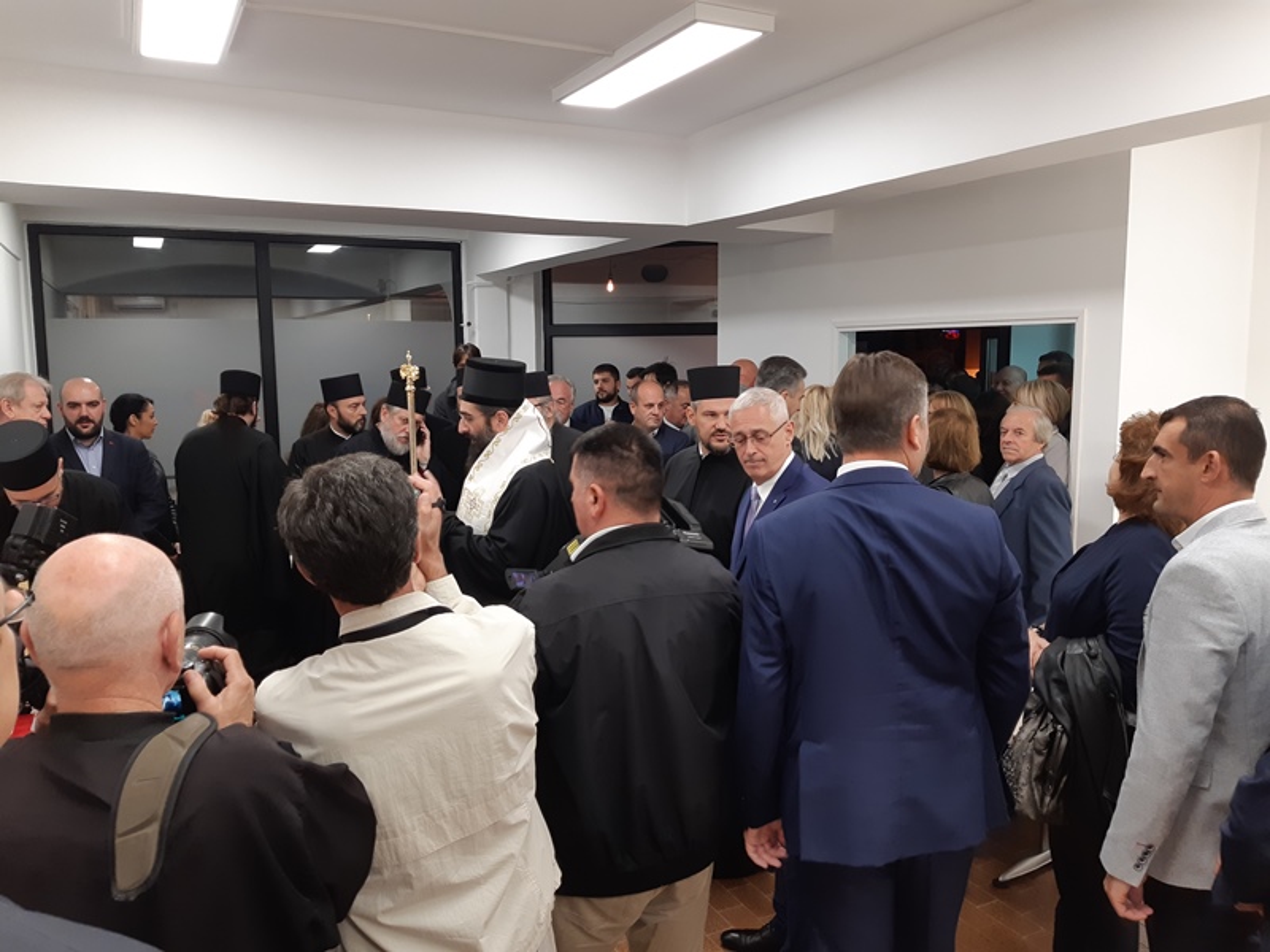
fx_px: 954
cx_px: 635
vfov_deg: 53.1
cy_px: 476
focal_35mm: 26
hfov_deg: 67.3
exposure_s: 1/50
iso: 80
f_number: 1.7
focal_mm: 3.93
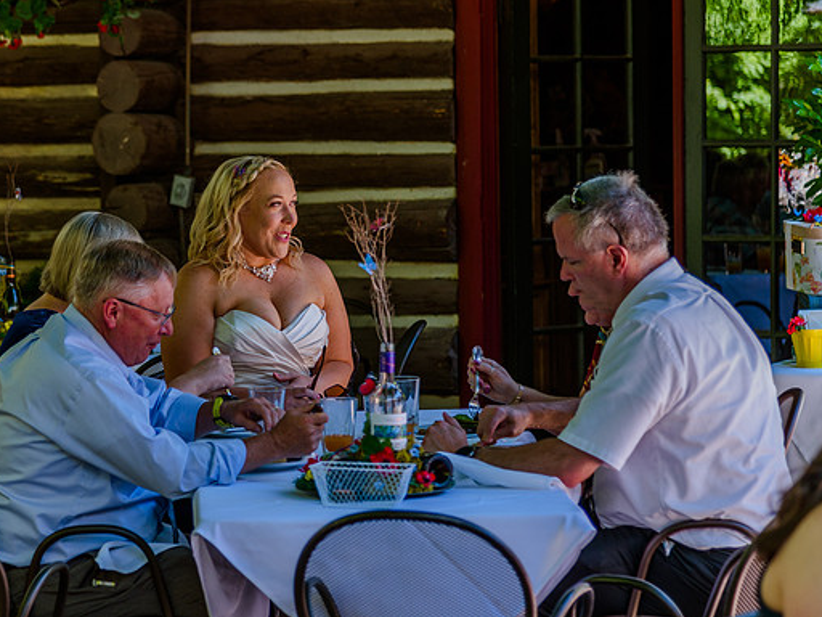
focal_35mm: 132
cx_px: 274
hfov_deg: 14.9
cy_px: 311
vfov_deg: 11.2
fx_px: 3135
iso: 250
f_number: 4
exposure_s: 1/125
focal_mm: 95
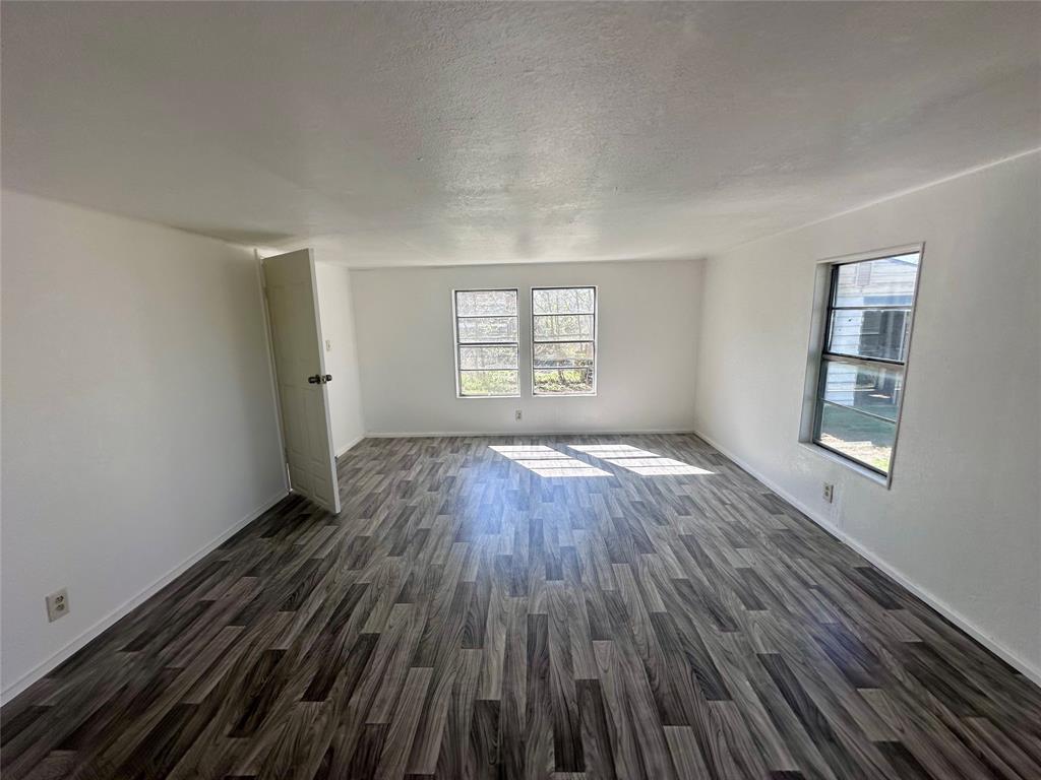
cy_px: 390
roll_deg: +2.6
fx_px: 421
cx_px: 520
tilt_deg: -9.8
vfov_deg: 85.7
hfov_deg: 102.1
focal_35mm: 14
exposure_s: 1/267
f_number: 2.2
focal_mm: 2.22
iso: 40
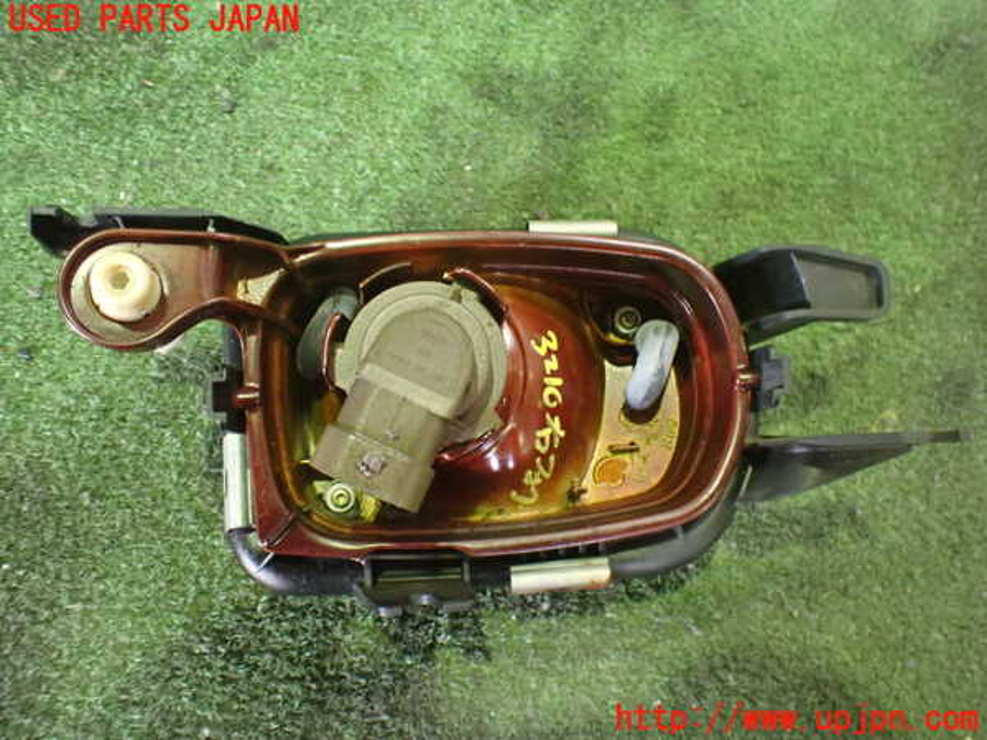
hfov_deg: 60.0
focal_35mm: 30
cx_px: 494
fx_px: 855
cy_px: 370
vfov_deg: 46.8
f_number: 2.3
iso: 1000
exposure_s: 1/30
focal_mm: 5.4
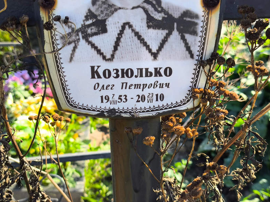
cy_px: 99
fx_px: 398
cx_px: 134
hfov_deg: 37.5
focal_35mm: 51
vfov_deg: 28.6
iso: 50
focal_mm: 4.71
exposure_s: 1/312
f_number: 1.7
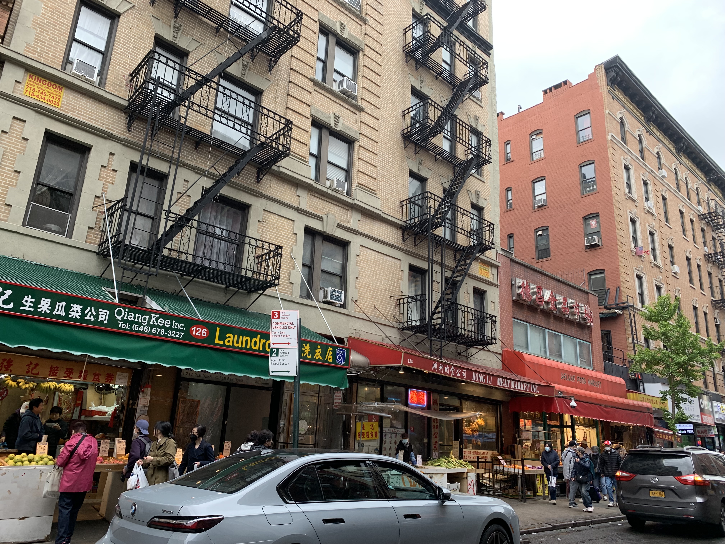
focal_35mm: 26
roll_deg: -2.7
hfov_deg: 67.3
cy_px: 272
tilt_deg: +17.4
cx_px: 362
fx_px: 545
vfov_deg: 53.1
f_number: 1.8
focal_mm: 4.25
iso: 50
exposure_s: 1/121
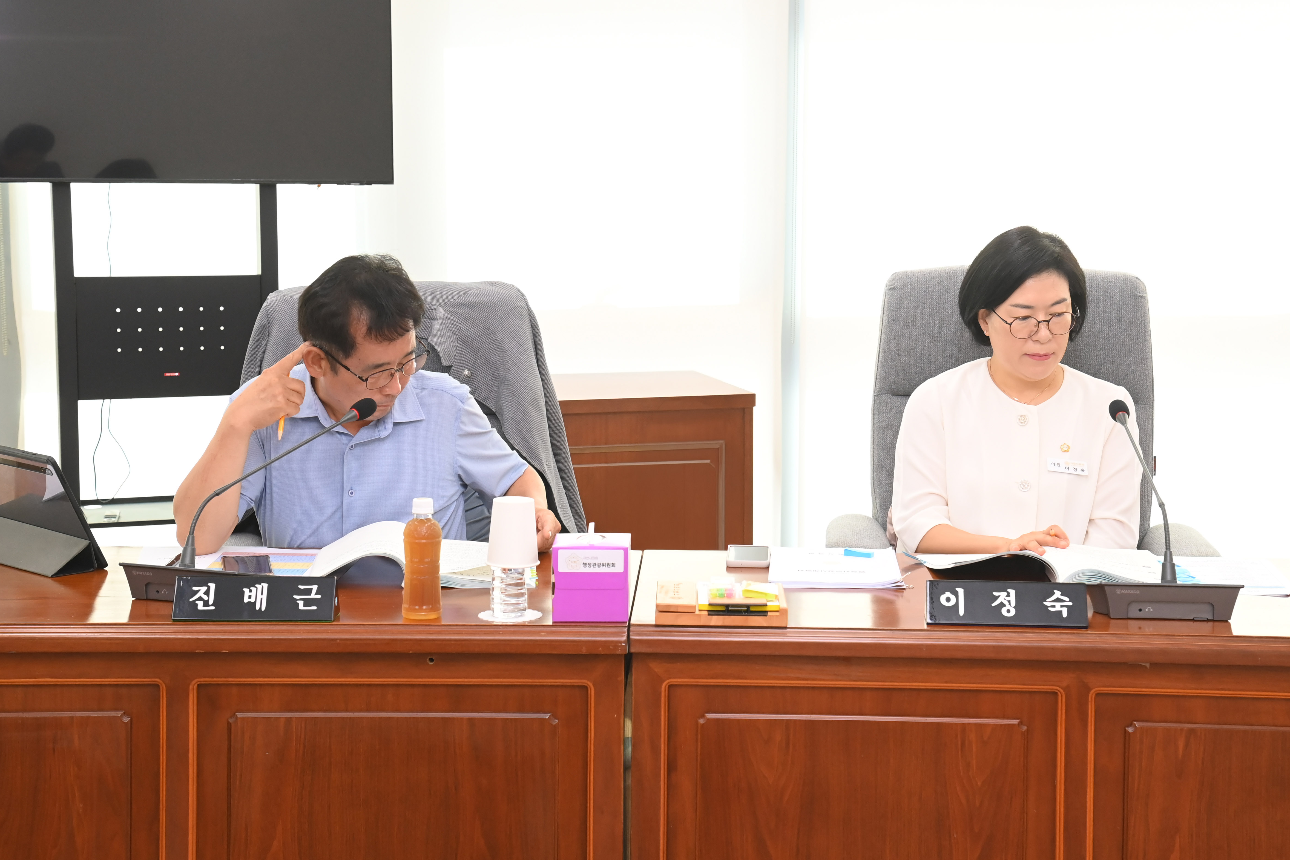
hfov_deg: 31.0
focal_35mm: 65
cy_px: 377
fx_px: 2329
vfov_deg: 20.9
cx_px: 682
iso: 2500
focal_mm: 55
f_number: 6.3
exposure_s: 1/250
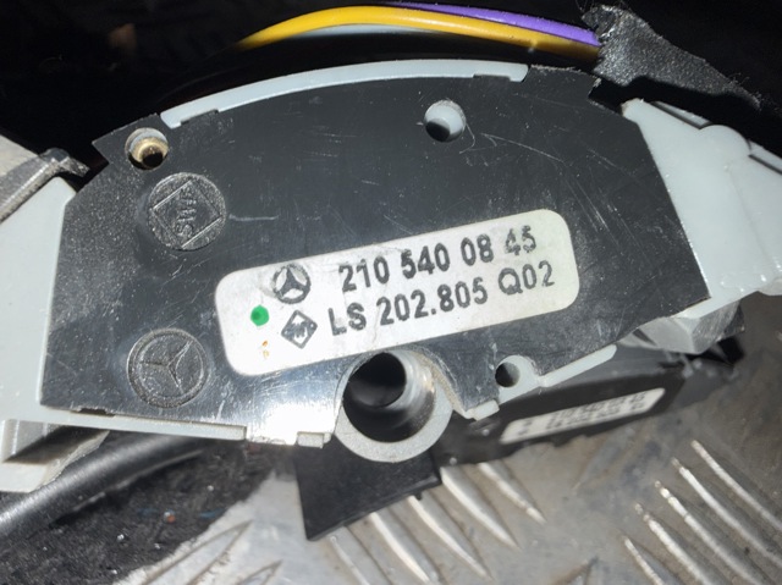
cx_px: 391
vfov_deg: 56.8
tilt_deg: -49.7
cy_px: 292
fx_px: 542
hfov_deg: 71.6
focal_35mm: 24
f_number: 2.2
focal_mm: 2.22
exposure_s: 1/172
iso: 12
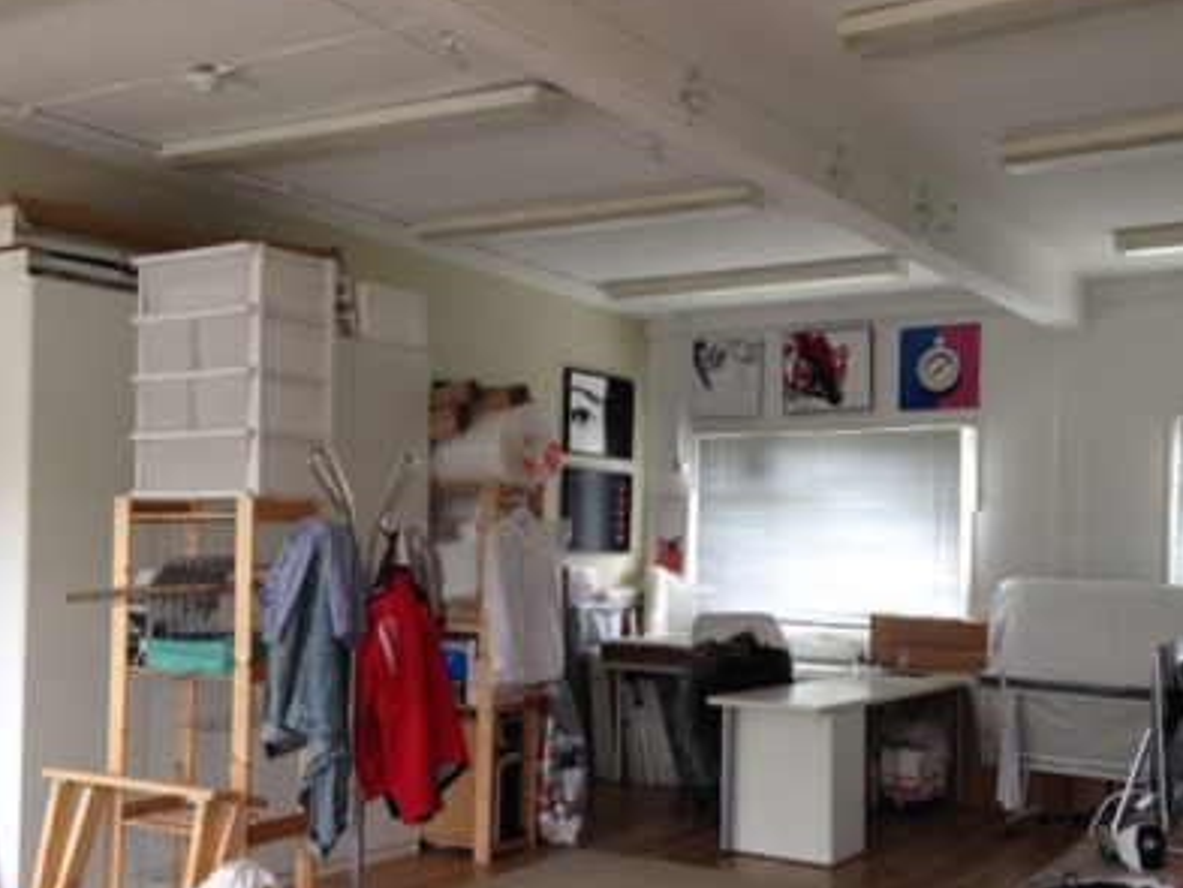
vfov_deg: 34.3
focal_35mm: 42
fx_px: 1436
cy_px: 522
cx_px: 698
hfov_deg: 44.6
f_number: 2.4
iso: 50
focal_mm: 4.12
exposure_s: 1/24
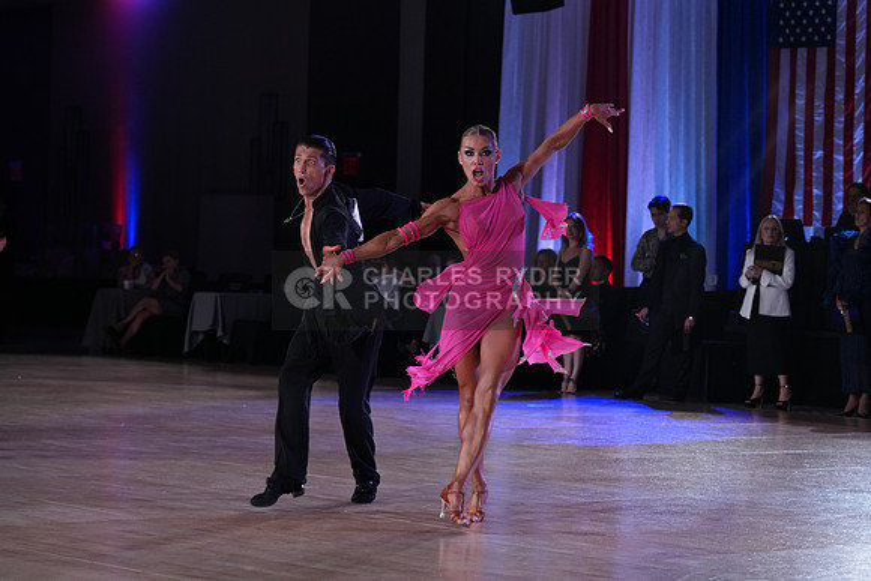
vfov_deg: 13.0
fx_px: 2541
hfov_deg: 19.5
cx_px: 436
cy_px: 290
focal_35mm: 105
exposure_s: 1/400
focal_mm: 105
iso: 2500
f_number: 5
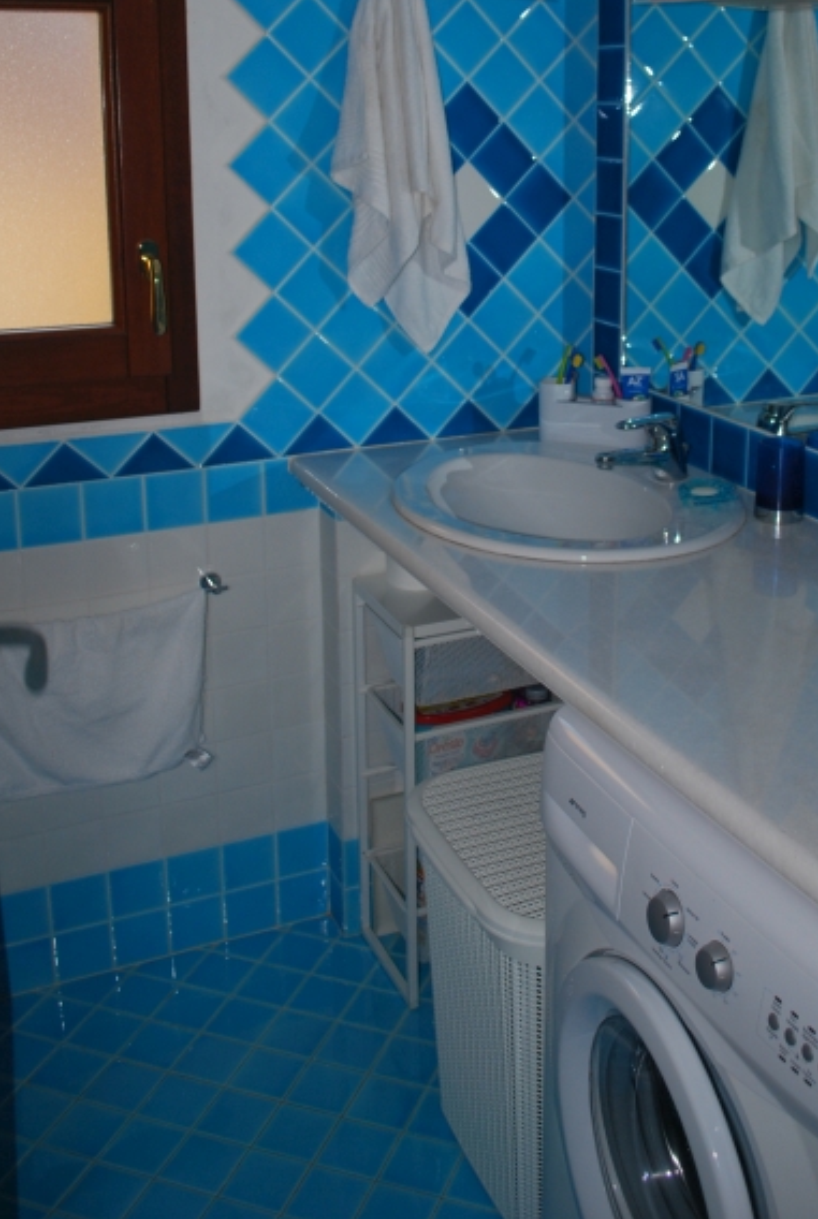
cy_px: 380
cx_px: 554
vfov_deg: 49.5
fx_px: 1290
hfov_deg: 34.8
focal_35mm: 38
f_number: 3.5
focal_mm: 18
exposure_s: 1/60
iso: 200
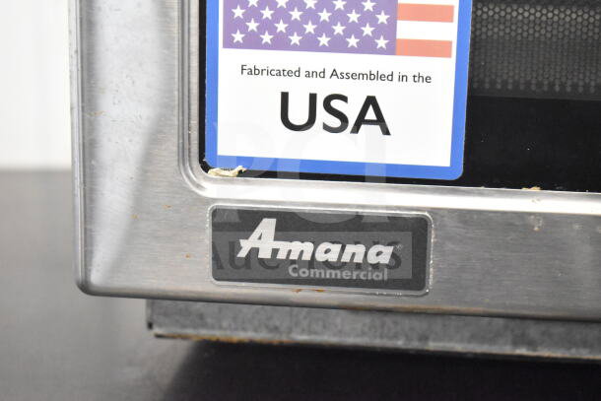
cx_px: 300
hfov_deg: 24.6
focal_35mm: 82
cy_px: 200
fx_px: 1378
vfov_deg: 16.6
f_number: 5.6
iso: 11400
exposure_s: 1/100
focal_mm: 55
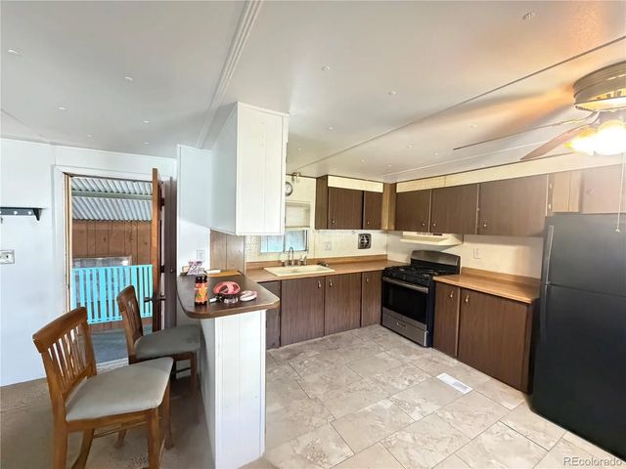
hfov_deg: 102.1
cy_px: 234
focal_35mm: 14
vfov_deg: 85.7
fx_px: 253
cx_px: 313
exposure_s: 1/40
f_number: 2.2
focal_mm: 2.22
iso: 1000
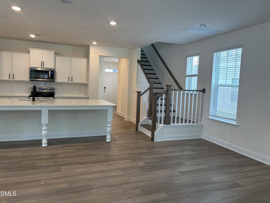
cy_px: 102
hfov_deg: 67.3
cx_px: 135
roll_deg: -1.6
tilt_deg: -2.6
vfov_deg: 53.1
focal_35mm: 26
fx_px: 203
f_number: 1.6
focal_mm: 5.96
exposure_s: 1/60
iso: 80
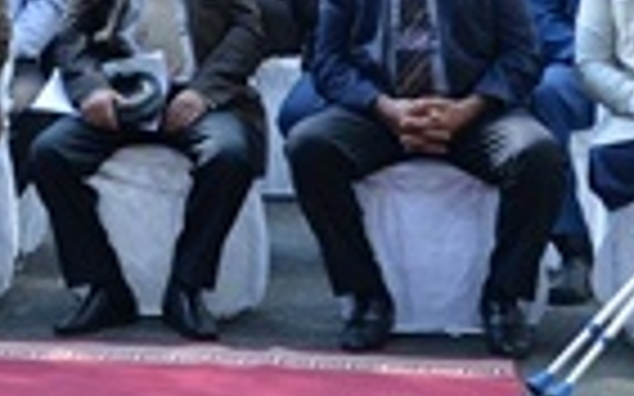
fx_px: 3040
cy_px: -295
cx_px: -454
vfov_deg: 7.3
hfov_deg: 11.2
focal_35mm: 176
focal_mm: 38
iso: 800
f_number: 5.6
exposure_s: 1/400
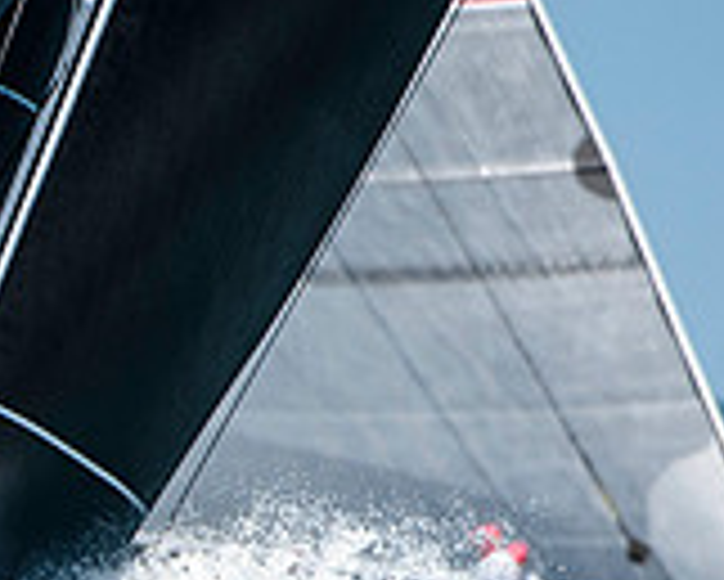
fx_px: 39129
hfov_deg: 1.1
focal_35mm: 1825
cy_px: 789
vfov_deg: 0.8
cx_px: -396
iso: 400
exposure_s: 1/2000
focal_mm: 360
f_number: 5.6
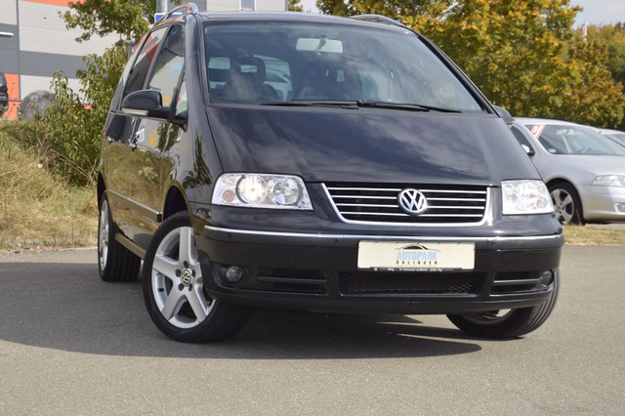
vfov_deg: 17.5
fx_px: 1353
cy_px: 208
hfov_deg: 26.0
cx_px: 312
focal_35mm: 78
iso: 100
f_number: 9
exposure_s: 1/200
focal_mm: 52
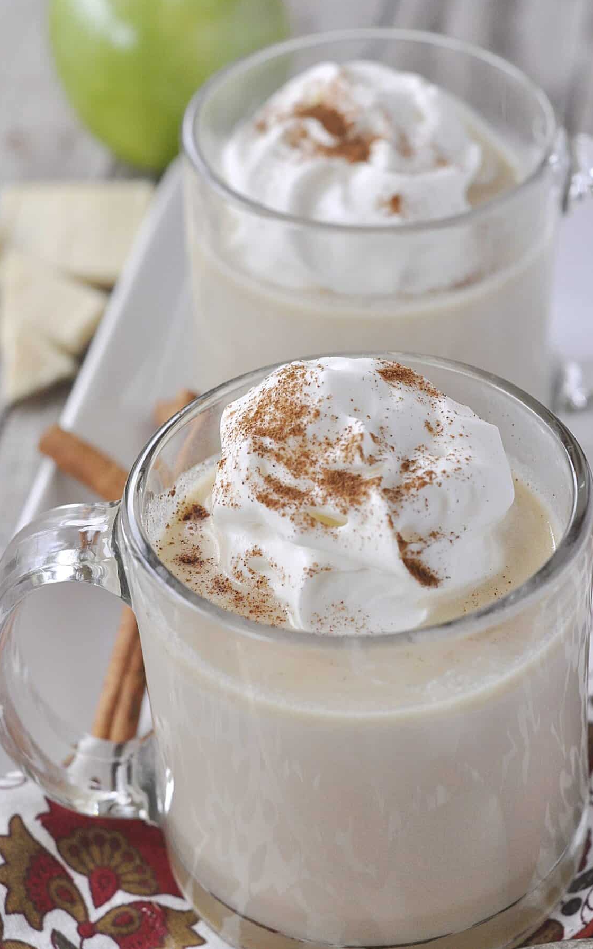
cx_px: 316
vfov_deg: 26.8
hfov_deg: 16.9
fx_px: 1991
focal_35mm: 77
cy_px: 476
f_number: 5
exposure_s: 1/500
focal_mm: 50
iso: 1250
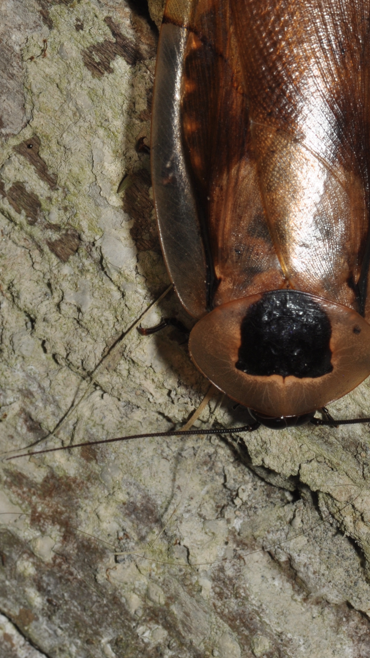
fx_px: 4256
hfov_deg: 5.0
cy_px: 143
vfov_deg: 8.8
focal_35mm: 244
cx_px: 298
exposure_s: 1/200
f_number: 18
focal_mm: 90
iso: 160
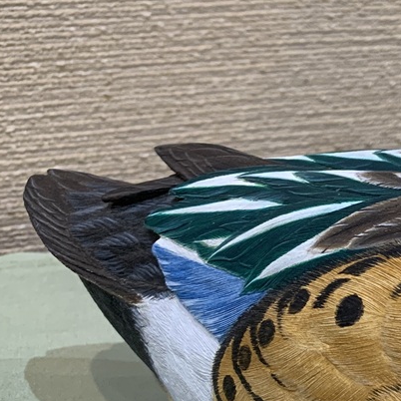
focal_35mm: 83
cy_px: 188
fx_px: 1088
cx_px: 667
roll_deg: -1.1
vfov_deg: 20.9
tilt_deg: -15.5
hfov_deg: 17.8
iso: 160
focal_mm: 4.25
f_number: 1.8
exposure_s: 1/60
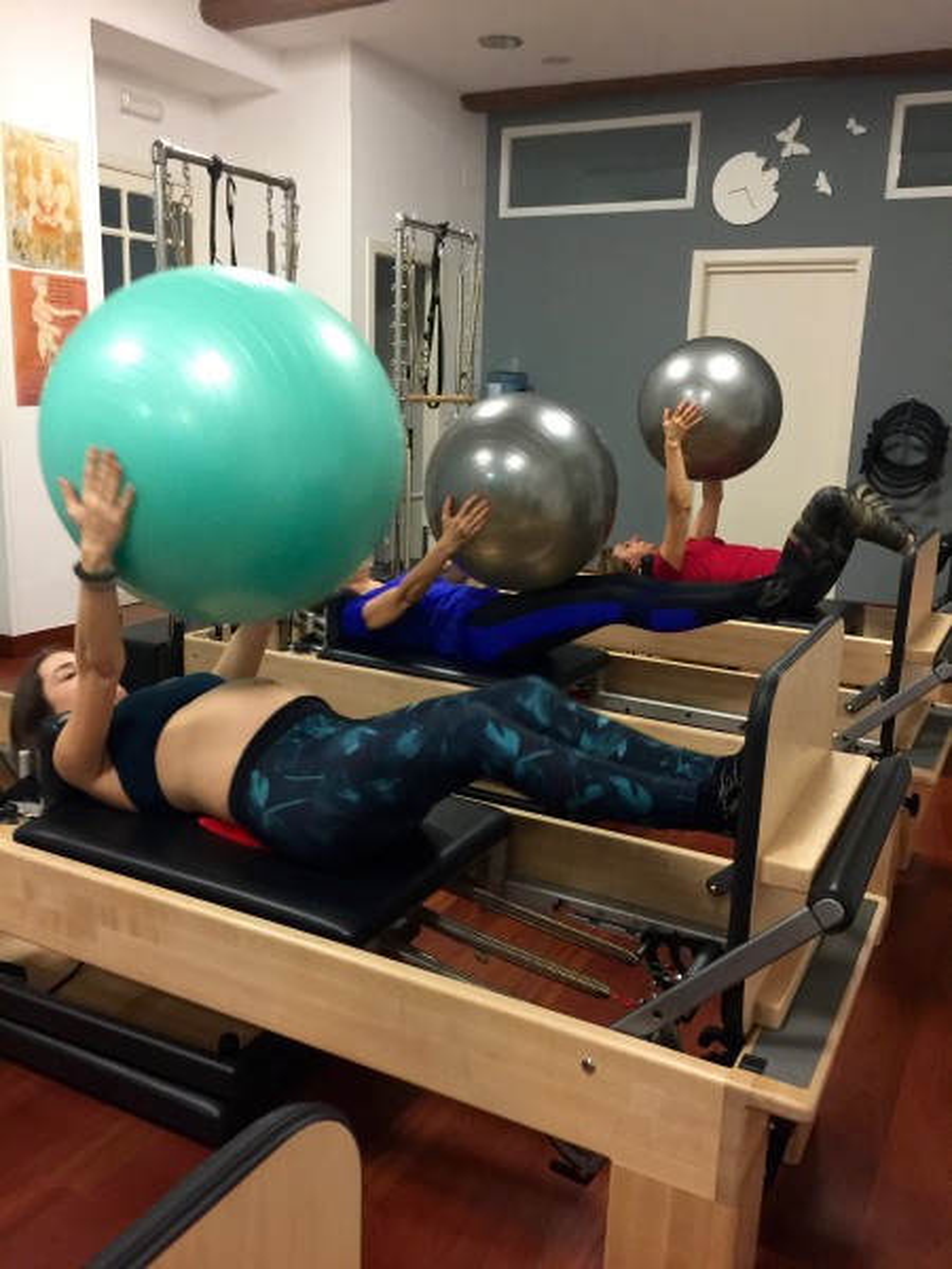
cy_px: 634
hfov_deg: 48.2
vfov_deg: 61.7
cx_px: 476
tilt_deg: -12.7
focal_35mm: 29
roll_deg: -2.5
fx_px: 1063
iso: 125
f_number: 2.2
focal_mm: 4.15
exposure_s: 1/8
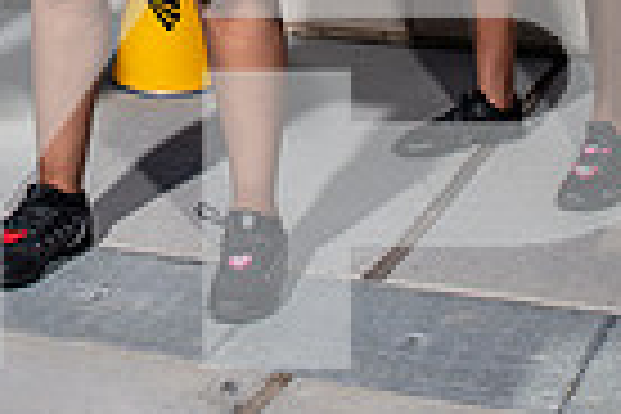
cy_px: -412
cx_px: 130
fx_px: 2173
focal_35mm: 126
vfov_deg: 10.1
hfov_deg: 16.2
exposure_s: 1/320
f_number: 7.1
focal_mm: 30
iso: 100
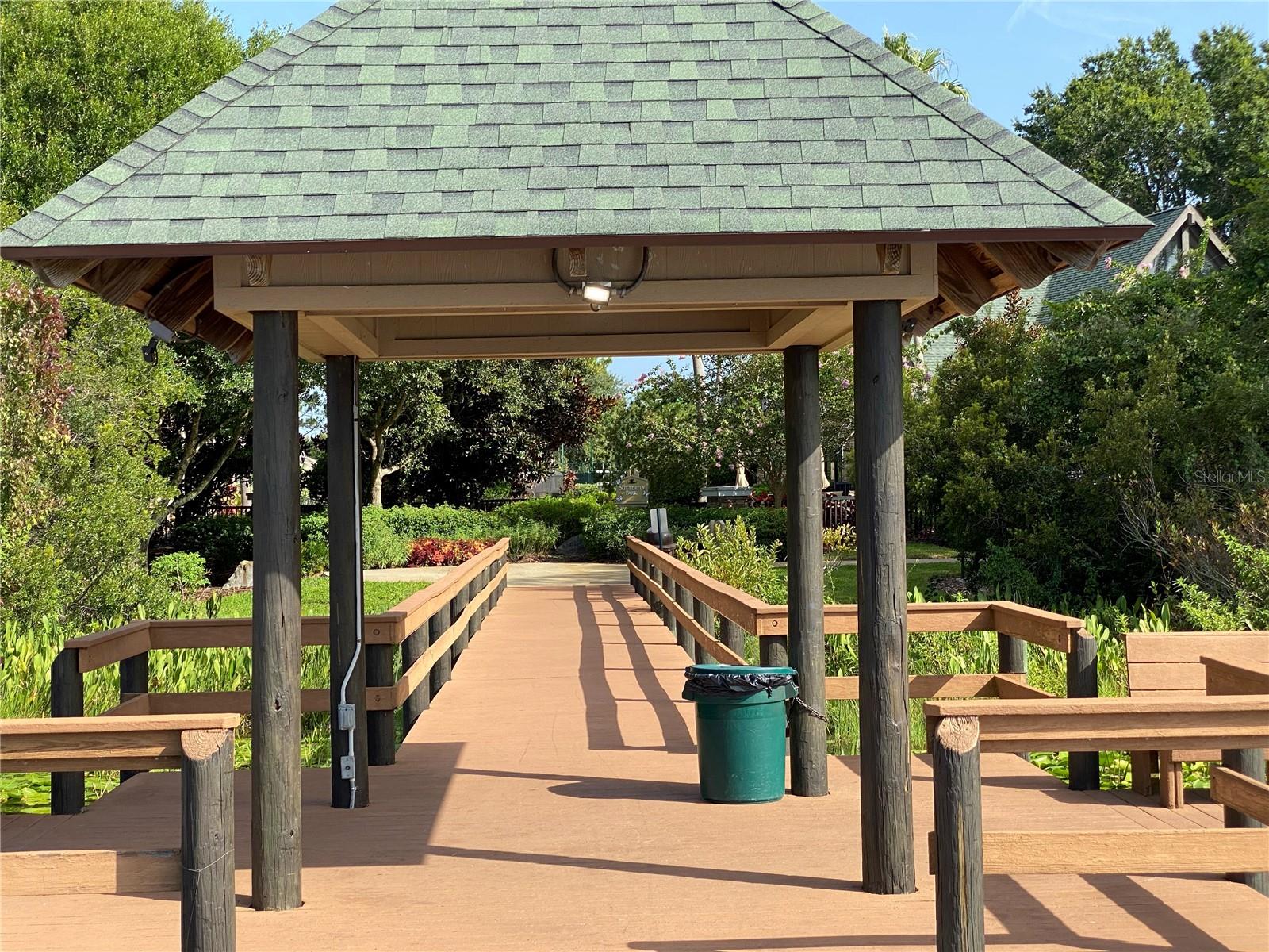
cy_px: 476
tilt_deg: -0.4
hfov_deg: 36.8
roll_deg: +1.4
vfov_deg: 28.0
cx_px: 634
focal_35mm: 52
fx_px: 1906
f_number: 2
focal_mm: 6
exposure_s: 1/799
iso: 20
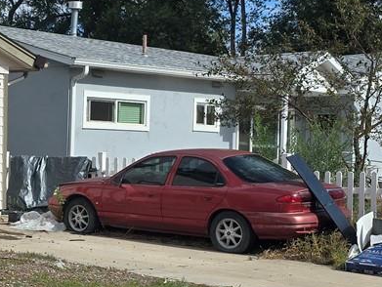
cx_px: -30
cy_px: 212
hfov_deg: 20.0
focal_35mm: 94
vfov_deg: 15.7
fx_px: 1038
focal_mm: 6.3
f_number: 1.7
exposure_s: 1/1022
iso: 12
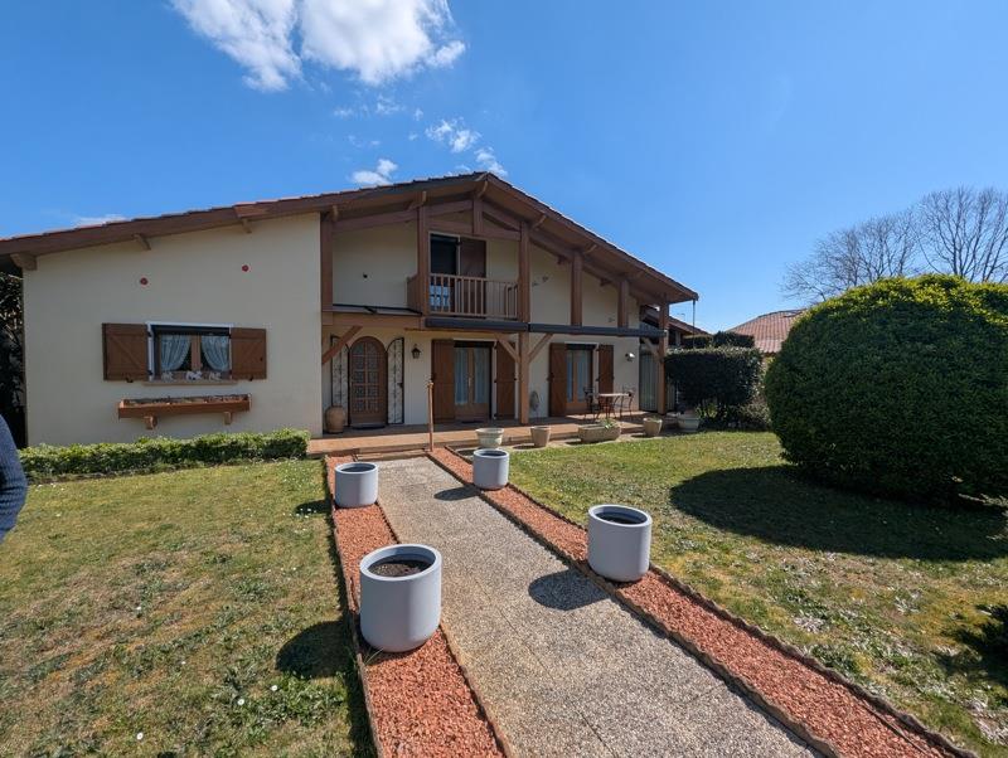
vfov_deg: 90.0
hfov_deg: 106.1
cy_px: 379
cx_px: 504
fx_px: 379
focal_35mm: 13
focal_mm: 1.95
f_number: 2.2
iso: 47
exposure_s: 1/1692
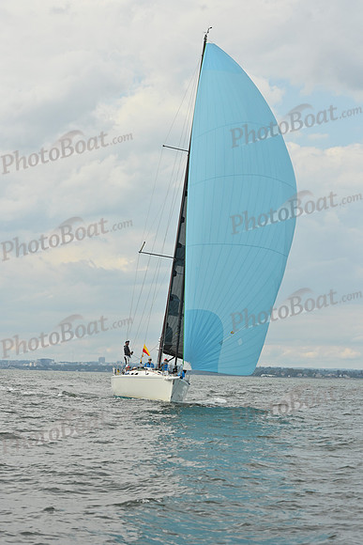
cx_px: 182
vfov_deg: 22.1
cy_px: 272
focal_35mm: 92
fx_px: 1391
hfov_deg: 14.9
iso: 320
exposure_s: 1/1600
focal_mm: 92
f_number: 9
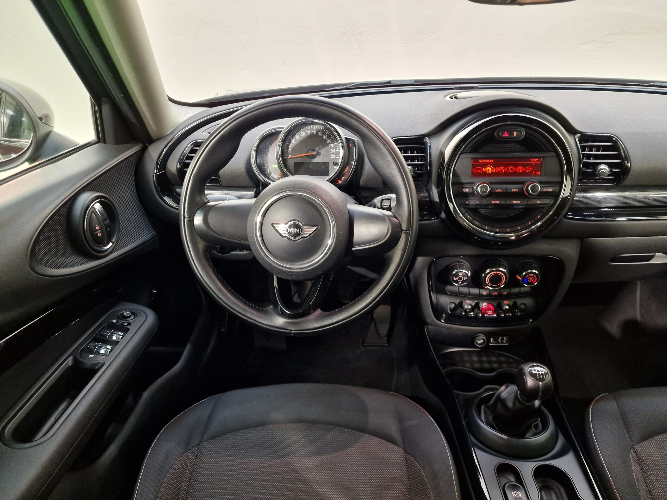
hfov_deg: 73.9
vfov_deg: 58.9
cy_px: 250
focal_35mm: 23
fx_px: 443
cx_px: 334
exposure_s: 1/25
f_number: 1.8
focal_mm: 6.4
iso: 500
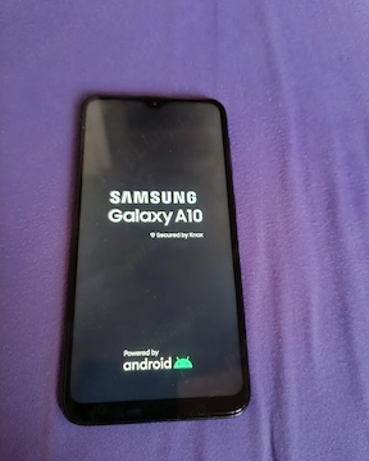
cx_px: 191
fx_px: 355
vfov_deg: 65.9
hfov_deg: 54.9
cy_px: 250
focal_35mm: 26
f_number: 1.88
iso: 2245
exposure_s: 1/14.3
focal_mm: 5.59
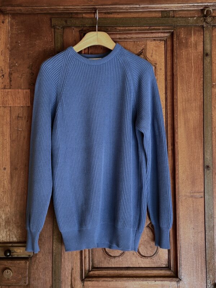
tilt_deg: +2.9
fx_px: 399
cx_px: 108
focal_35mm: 48
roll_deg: -0.4
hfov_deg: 30.3
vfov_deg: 39.7
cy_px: 144
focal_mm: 6.86
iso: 125
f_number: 1.78
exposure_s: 1/60
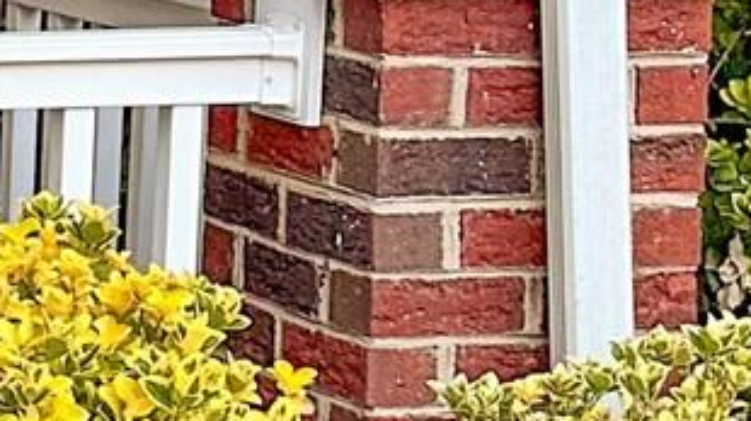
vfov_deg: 6.9
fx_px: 3443
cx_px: -1296
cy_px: -102
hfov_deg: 10.1
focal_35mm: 173
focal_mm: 6.86
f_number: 1.8
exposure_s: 1/120
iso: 160
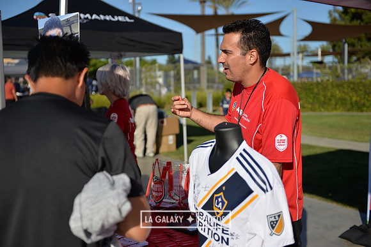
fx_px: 495
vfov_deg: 28.1
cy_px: 124
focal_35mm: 48
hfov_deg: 41.1
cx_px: 186
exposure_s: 1/3200
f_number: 2.8
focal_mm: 48
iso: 100
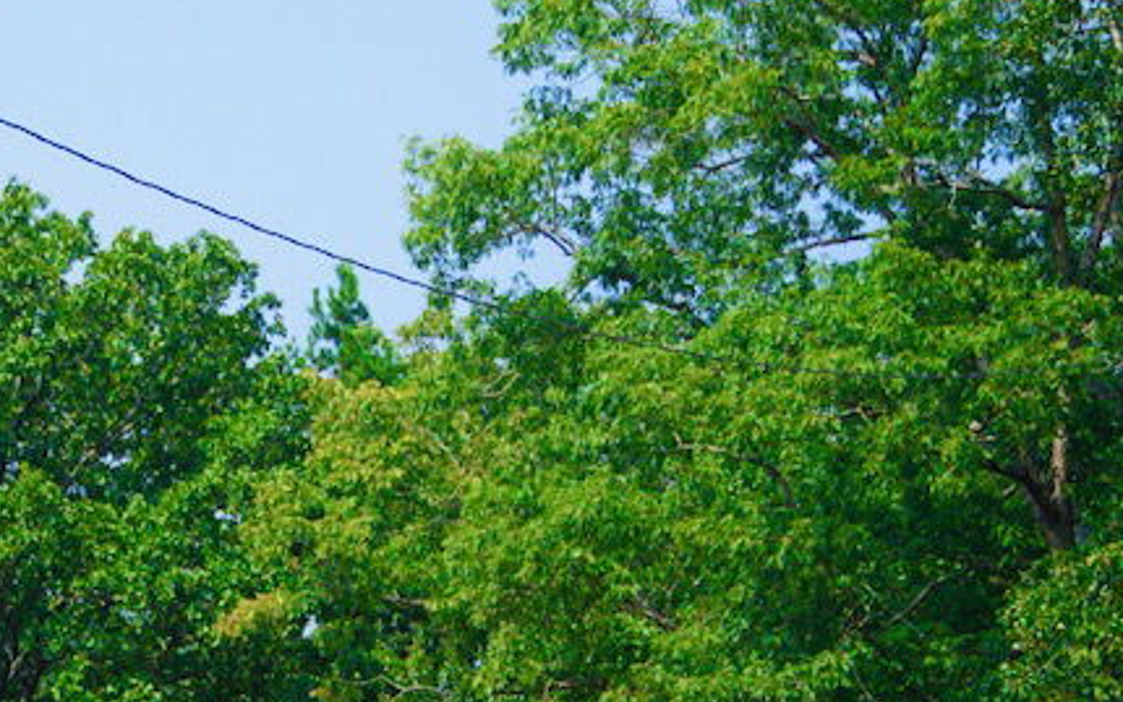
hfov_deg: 12.7
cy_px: 846
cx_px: 209
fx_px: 5021
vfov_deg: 7.9
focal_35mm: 164
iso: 200
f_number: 4.5
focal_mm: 36
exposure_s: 1/640
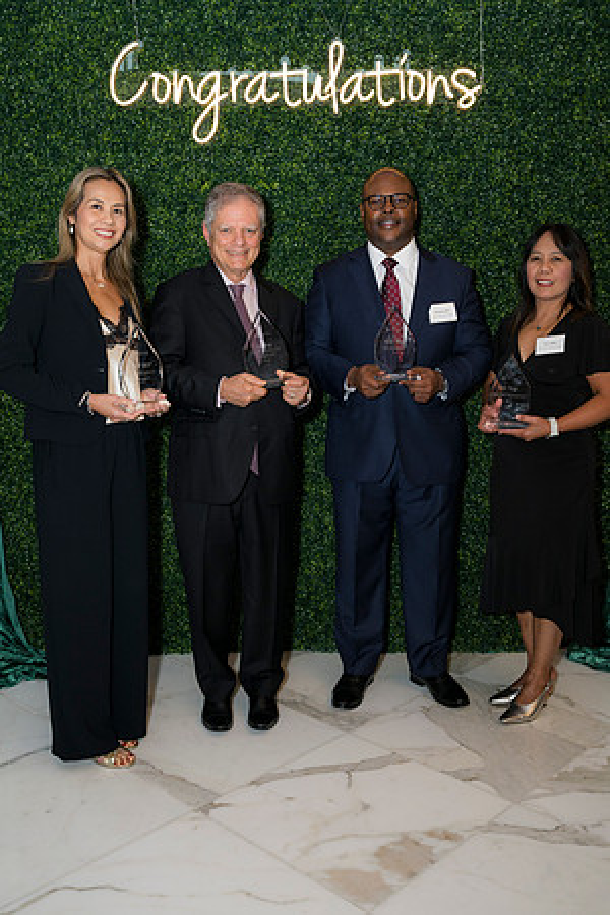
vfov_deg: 54.4
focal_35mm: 35
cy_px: 458
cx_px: 305
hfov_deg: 37.9
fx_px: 890
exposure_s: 1/160
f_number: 5
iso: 400
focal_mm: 35
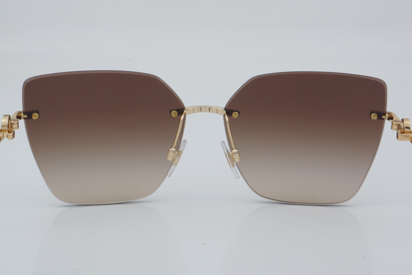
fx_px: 858
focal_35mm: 75
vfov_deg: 18.2
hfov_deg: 27.0
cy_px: 138
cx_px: 206
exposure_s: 1/4
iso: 100
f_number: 29
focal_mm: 50
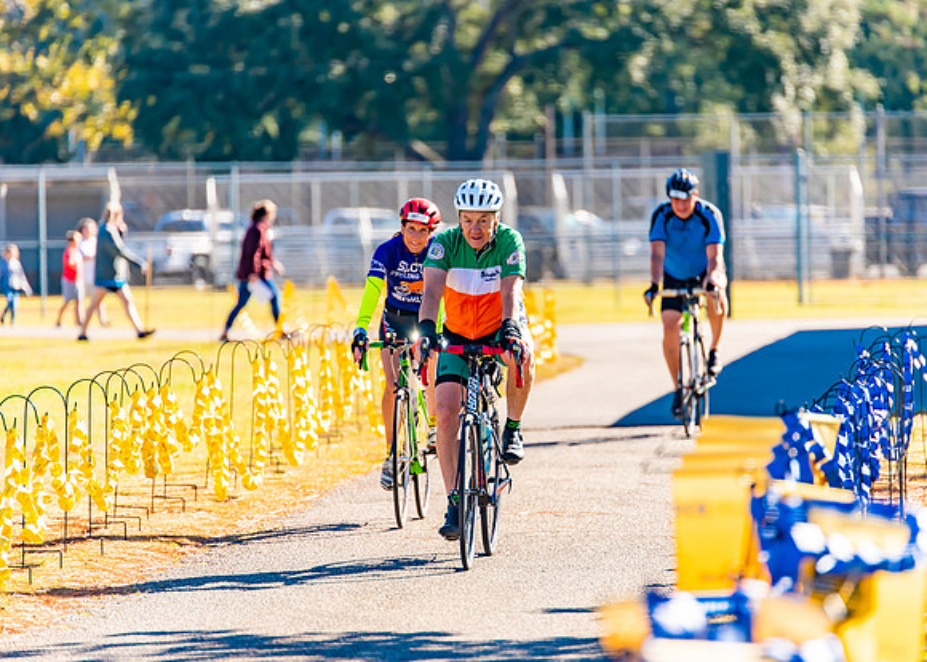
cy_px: 334
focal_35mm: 235
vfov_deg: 6.1
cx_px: 515
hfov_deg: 8.6
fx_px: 6176
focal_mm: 200
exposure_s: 1/2000
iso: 250
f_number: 2.8
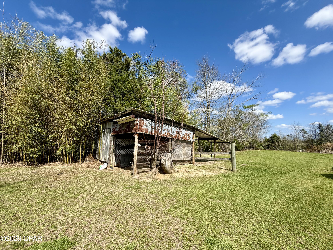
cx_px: 166
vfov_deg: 85.7
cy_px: 125
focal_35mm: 14
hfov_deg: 102.1
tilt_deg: +5.5
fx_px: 135
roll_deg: -0.8
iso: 25
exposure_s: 1/770
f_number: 2.2
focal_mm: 2.22
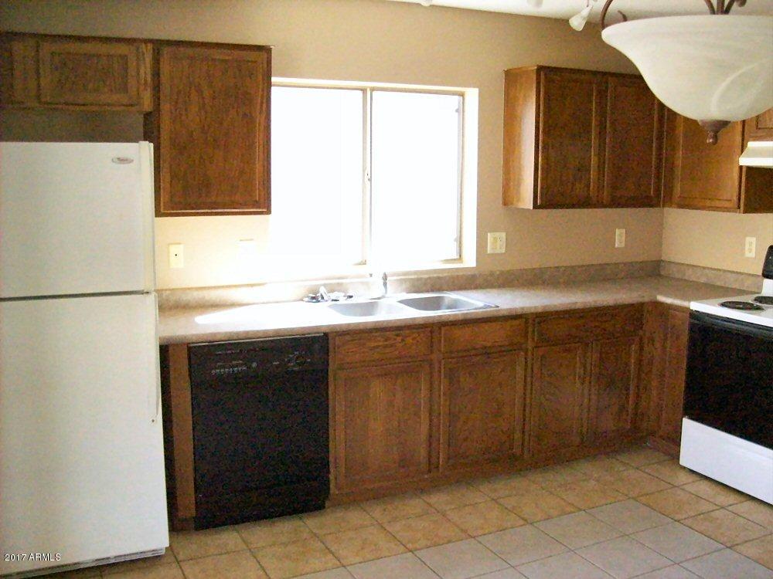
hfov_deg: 51.4
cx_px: 386
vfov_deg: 39.7
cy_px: 290
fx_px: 804
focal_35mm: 36
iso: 800
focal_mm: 6
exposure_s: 1/210
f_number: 2.7
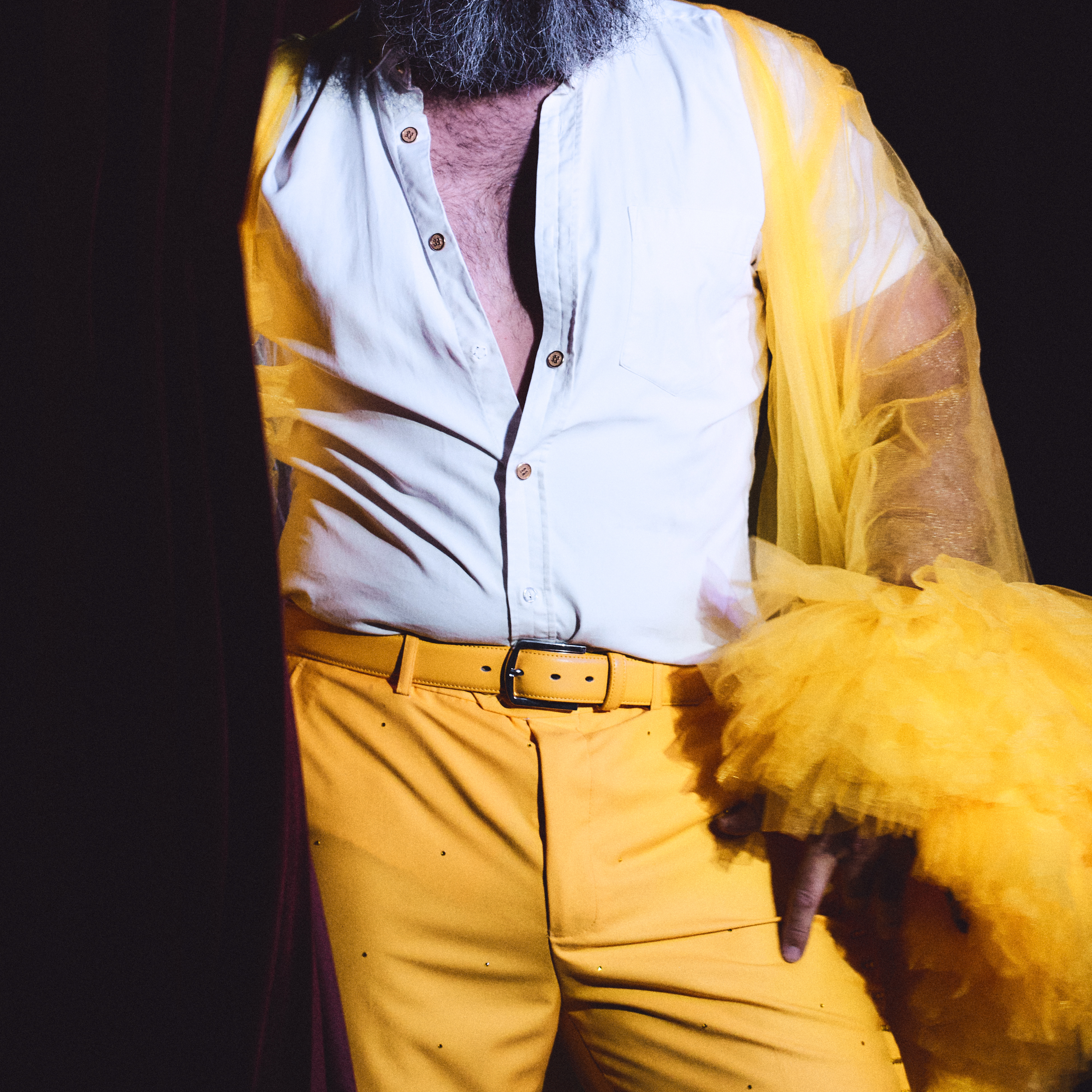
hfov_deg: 7.7
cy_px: 303
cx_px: 546
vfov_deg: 7.7
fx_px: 8066
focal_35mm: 226
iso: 6400
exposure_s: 1/320
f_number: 4
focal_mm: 177
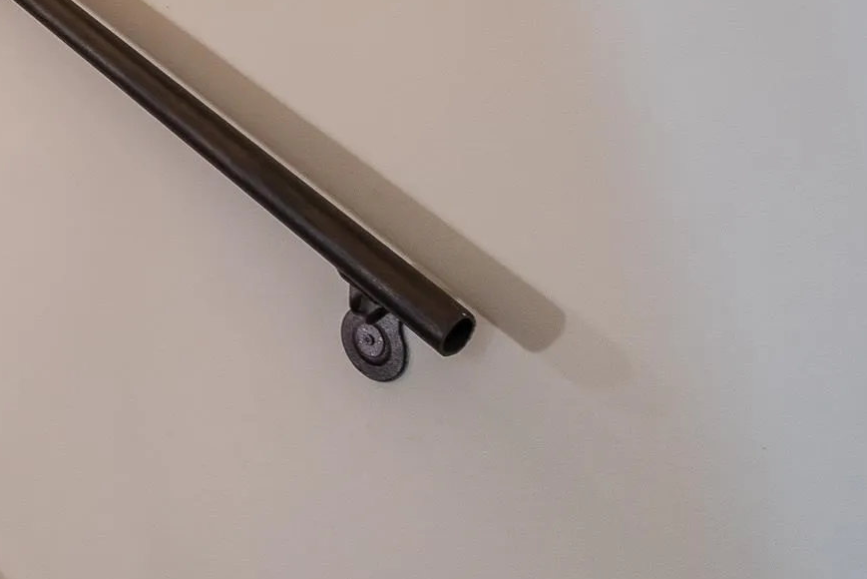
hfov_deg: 28.9
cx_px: -317
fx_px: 1277
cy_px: -356
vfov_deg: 20.6
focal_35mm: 53
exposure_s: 1/2
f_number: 8
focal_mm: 10
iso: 200
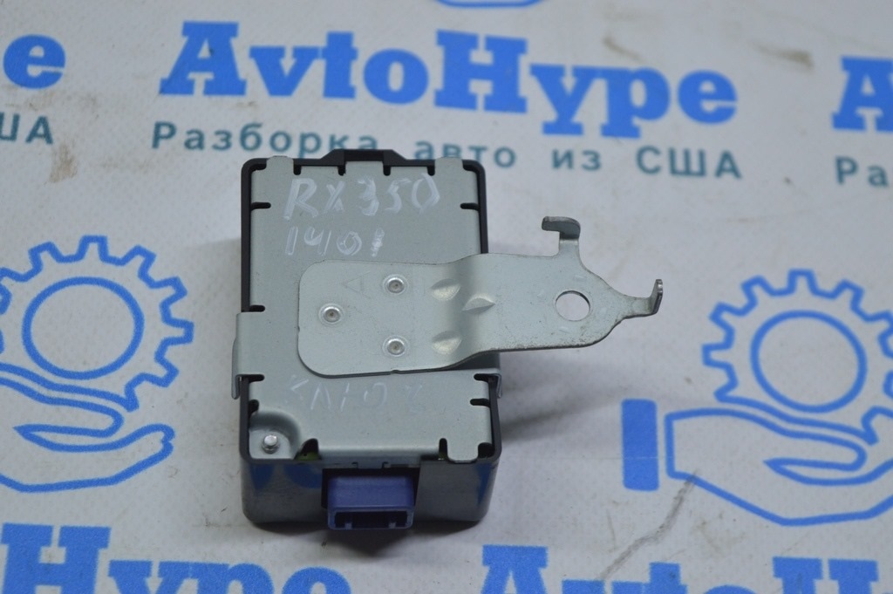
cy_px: 297
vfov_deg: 16.5
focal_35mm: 82
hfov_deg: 24.6
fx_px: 2045
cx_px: 446
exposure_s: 1/50
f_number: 5.6
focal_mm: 55
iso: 400
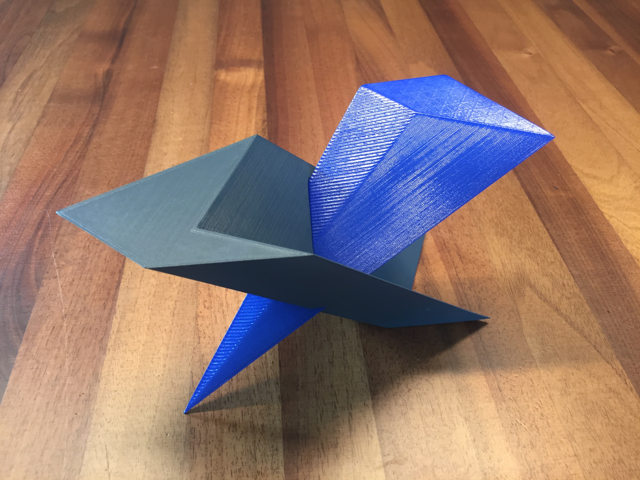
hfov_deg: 61.7
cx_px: 320
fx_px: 536
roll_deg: -2.9
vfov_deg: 48.2
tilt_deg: -44.9
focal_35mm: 29
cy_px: 240
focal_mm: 4.15
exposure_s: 1/33
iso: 125
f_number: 2.2
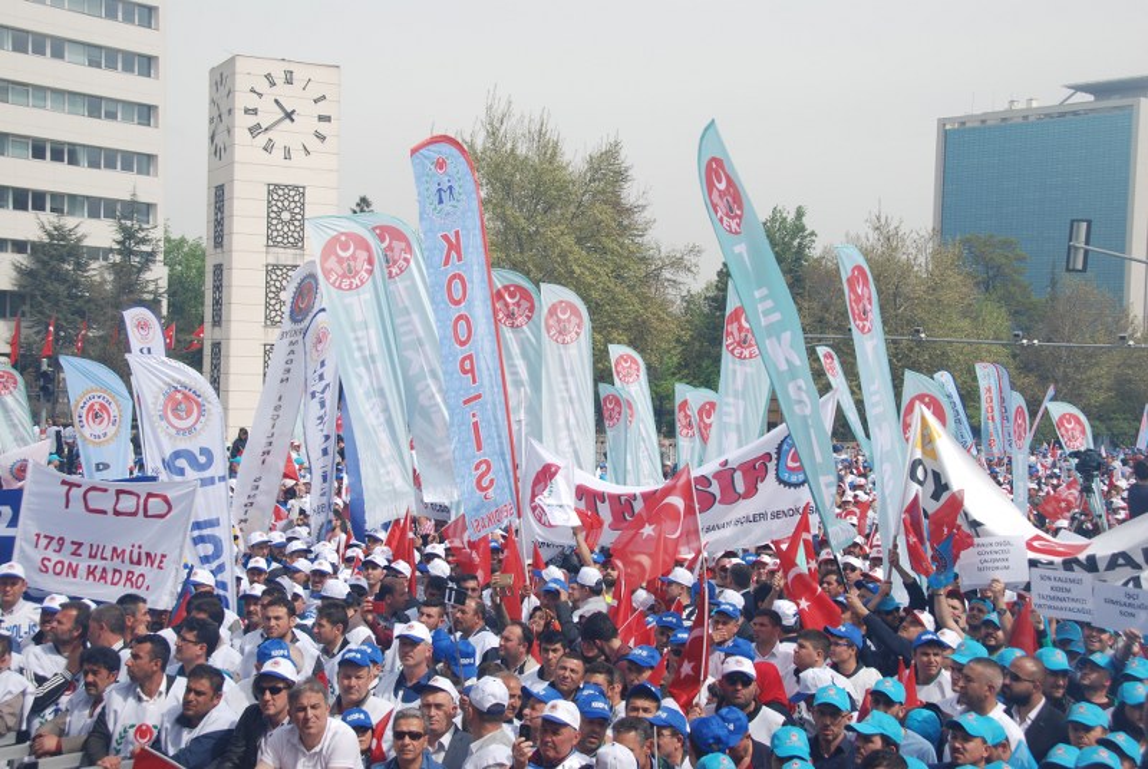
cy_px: 384
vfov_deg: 25.8
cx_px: 574
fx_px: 1677
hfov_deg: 37.8
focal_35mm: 52
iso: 100
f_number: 8
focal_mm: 35
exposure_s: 1/250
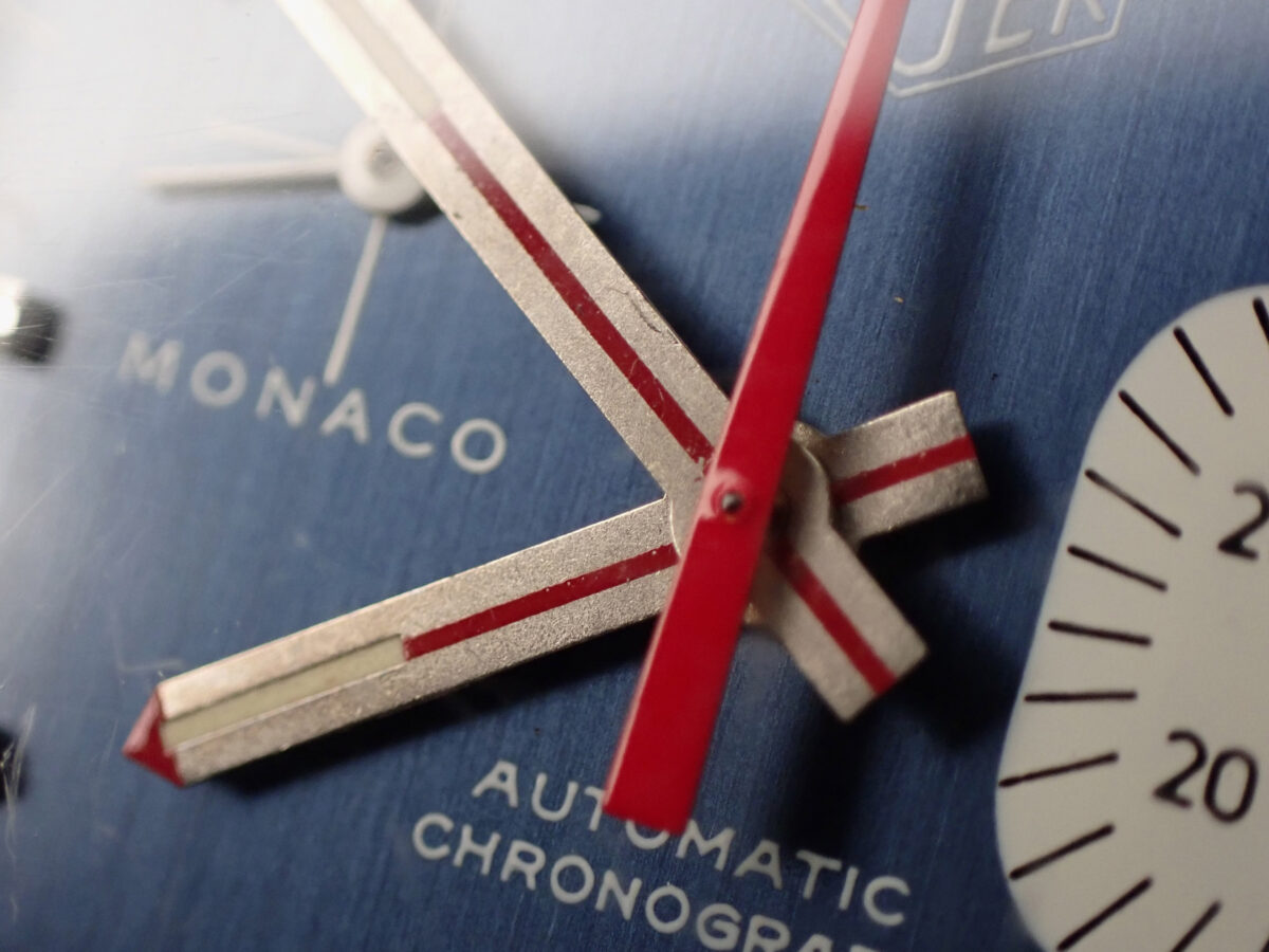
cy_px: 476
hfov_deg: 23.8
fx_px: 3006
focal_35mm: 82
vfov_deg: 18.0
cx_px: 634
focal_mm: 14.62
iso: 800
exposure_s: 1/160
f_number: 4.3
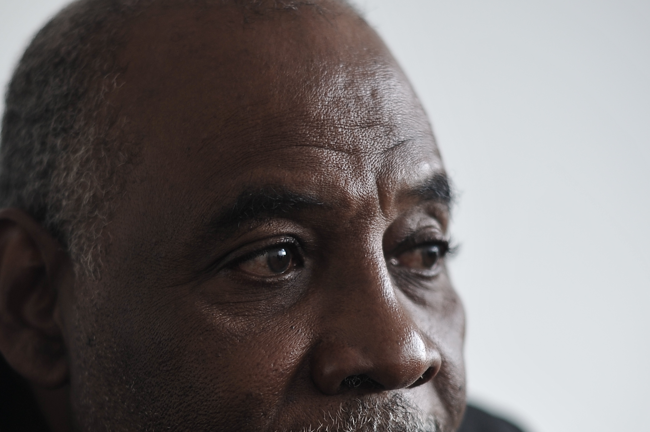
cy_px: 329
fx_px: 1840
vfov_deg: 13.4
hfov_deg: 20.0
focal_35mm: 102
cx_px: 276
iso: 400
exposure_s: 1/250
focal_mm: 50
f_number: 1.8
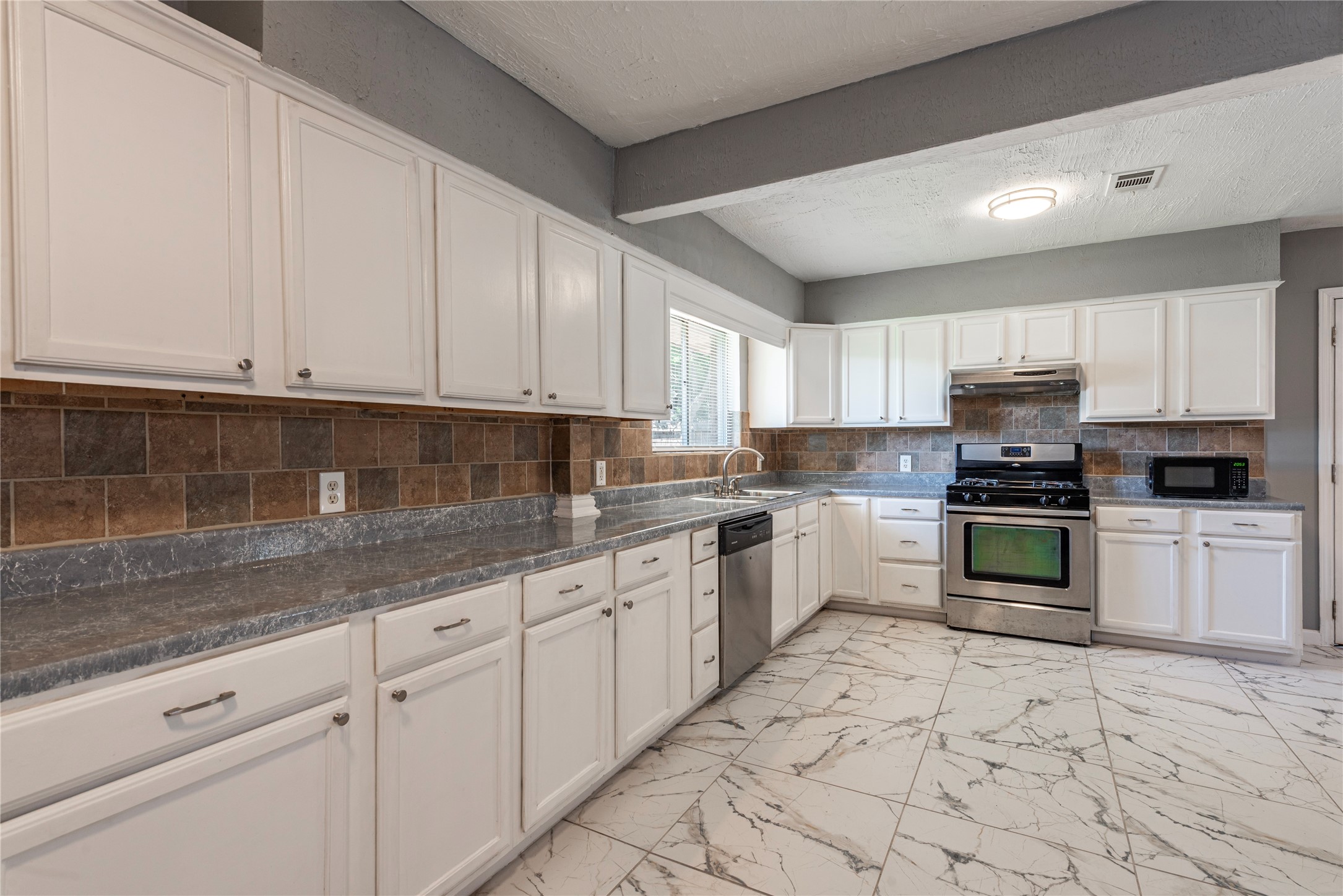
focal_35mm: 17
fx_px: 634
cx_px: 672
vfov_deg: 70.5
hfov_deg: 93.3
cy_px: 448
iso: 100
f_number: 9
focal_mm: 17
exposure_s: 1/5
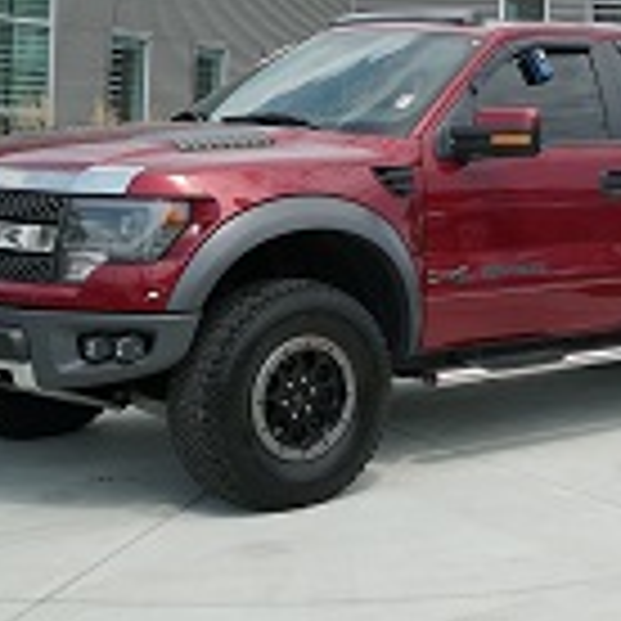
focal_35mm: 79
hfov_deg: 20.8
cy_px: 74
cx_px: 698
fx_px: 1603
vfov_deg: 21.5
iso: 160
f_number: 6.3
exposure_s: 1/640
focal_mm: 32
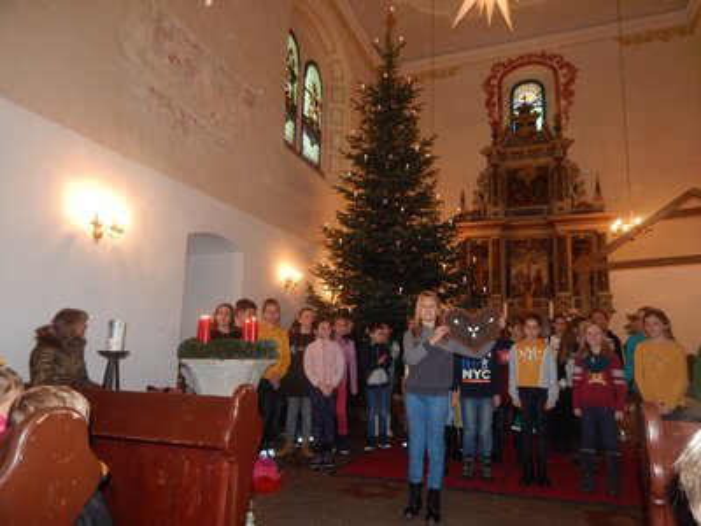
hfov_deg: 76.4
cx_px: 350
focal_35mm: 22
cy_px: 263
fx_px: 446
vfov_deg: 61.1
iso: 220
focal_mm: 4
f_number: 3
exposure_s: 1/30
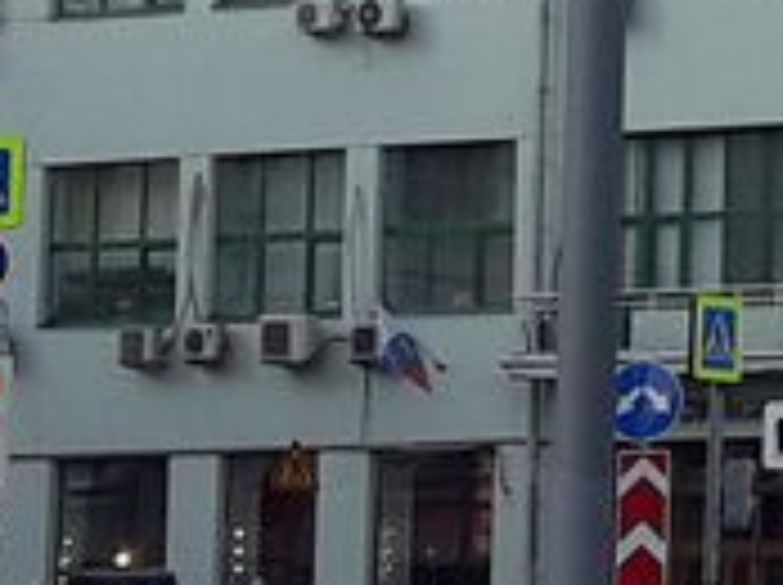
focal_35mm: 161
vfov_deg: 9.0
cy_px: -180
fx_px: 3637
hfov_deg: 11.6
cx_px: 1264
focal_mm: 3.7
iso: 40
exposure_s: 1/866
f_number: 1.9
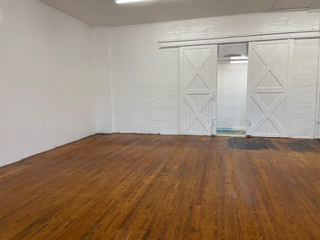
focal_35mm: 26
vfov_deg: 53.1
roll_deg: +1.8
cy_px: 120
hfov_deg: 67.3
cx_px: 160
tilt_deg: -6.3
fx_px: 240
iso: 100
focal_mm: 4.2
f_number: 1.6
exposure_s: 1/120
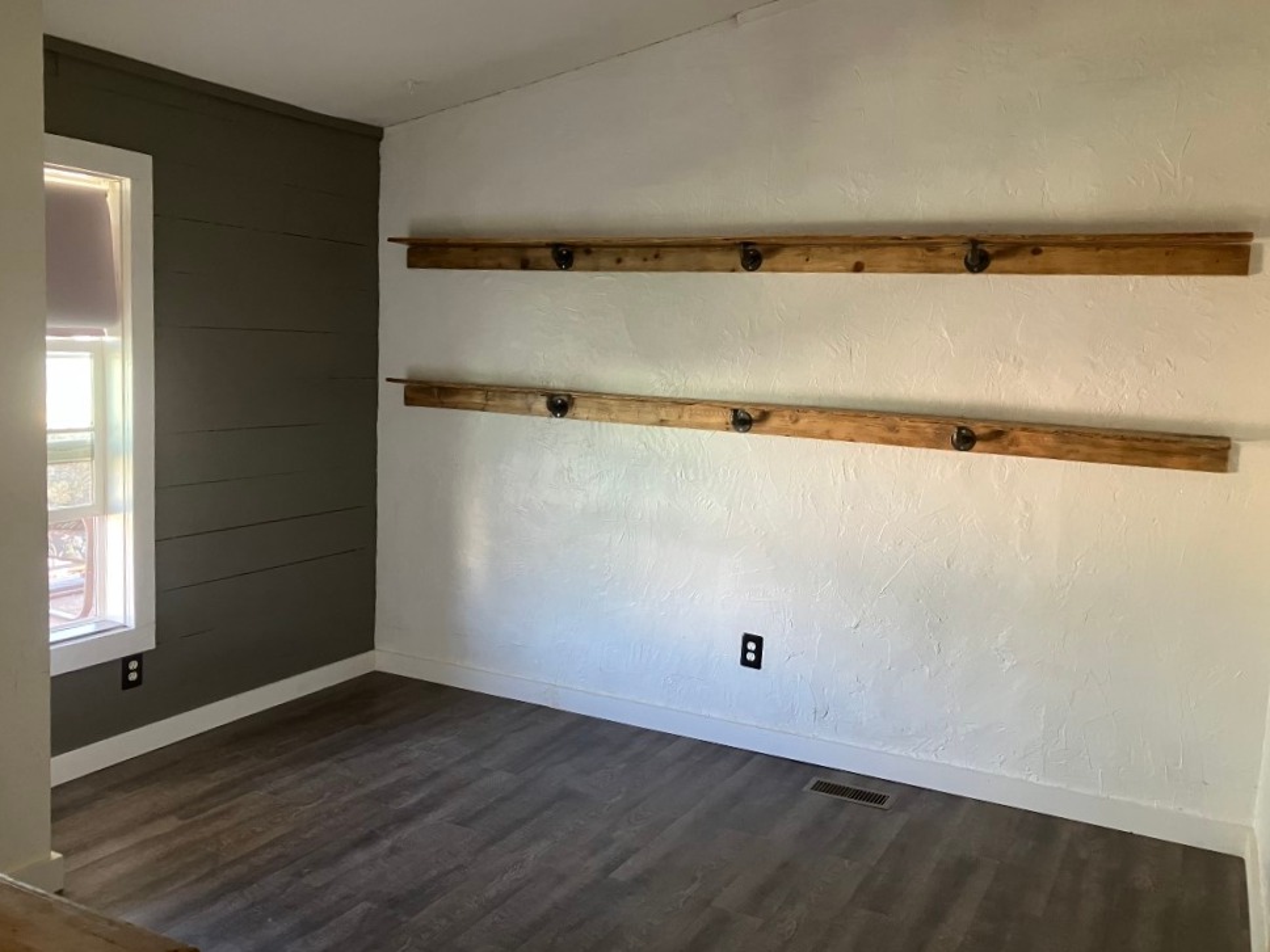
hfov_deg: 63.4
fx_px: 1027
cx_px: 635
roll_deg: -3.7
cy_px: 476
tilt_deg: -5.6
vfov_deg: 49.7
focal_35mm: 28
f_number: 1.8
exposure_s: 1/60
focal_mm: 3.99
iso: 200
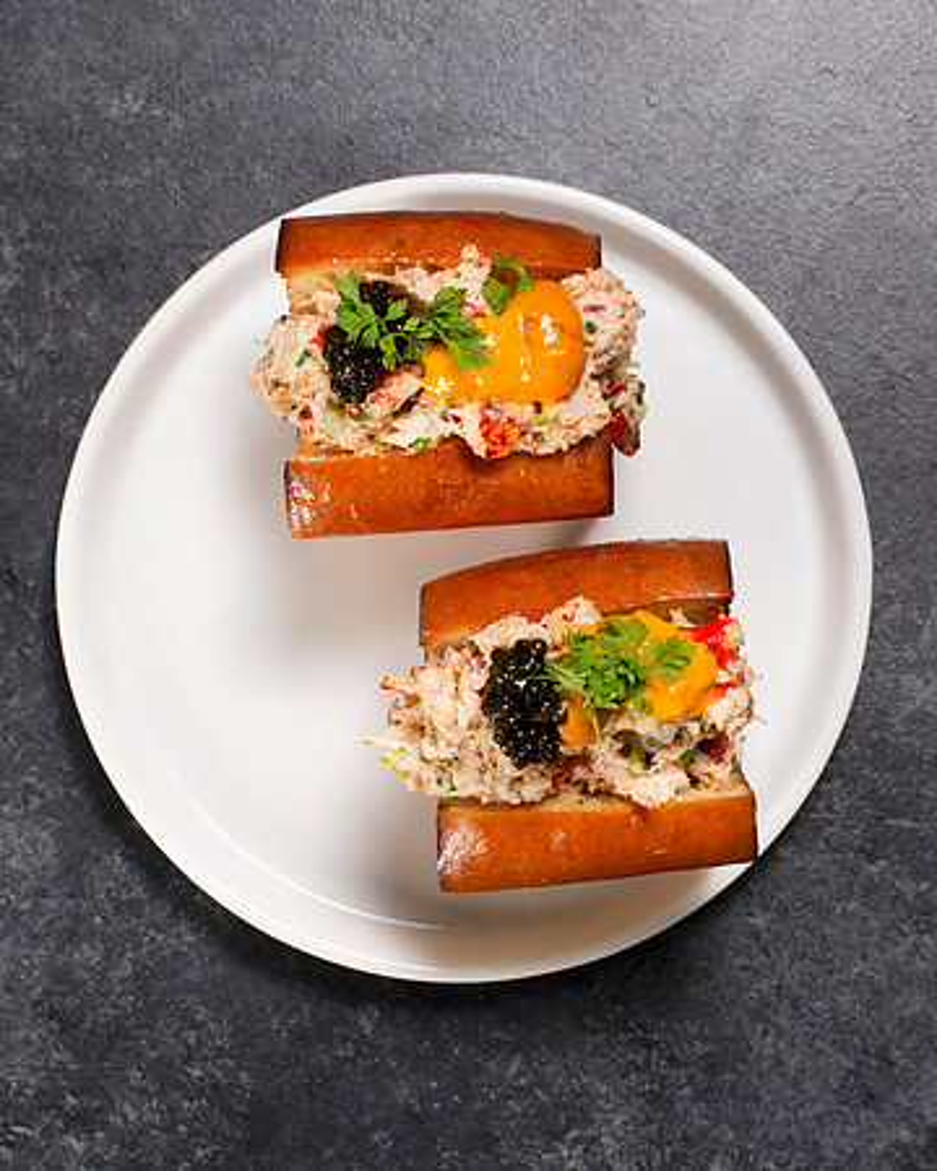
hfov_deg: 20.4
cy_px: 593
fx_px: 2594
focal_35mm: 75
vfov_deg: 25.4
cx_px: 563
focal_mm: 50
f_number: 9
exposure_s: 1/200
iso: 200
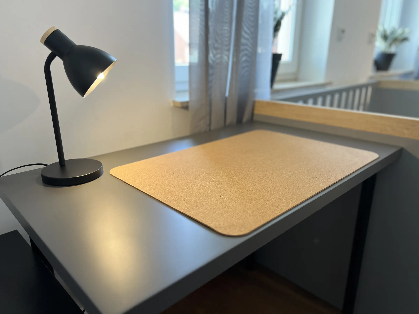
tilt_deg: -18.2
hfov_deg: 67.3
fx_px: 315
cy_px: 157
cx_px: 210
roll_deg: -0.3
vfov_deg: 53.1
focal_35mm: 26
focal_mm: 5.7
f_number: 1.5
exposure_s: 1/100
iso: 100
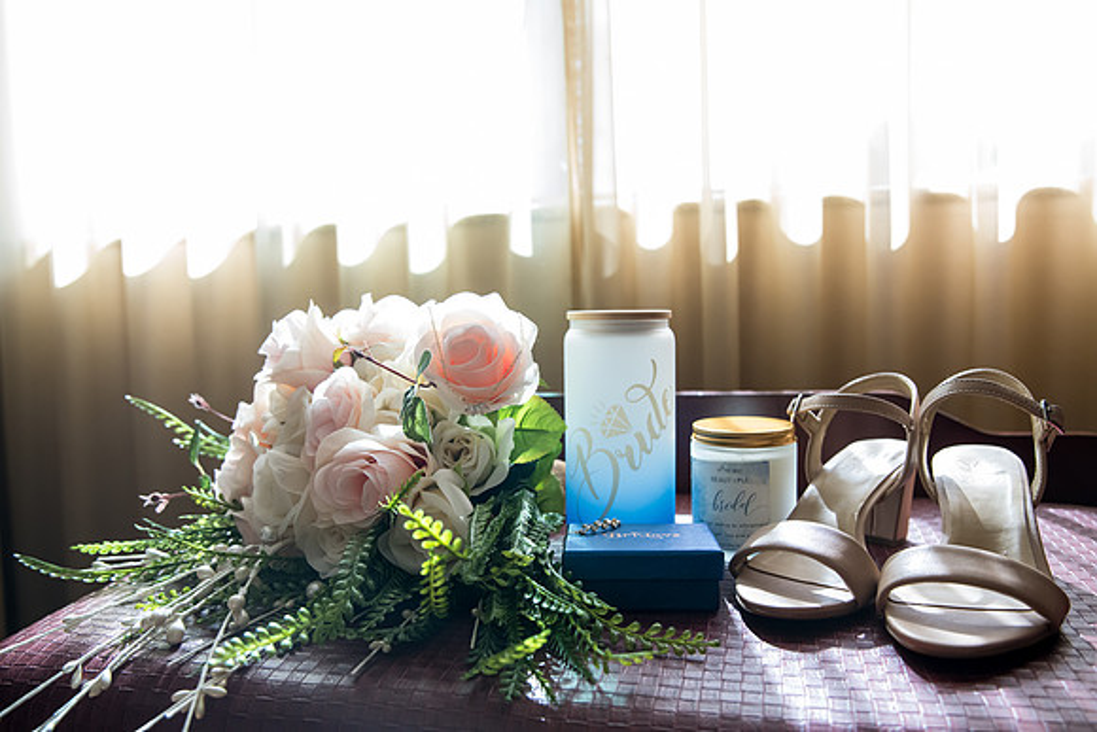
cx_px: 548
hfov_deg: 61.9
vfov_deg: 43.6
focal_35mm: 30
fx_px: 914
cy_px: 366
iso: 2000
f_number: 4.5
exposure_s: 1/320
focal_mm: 30
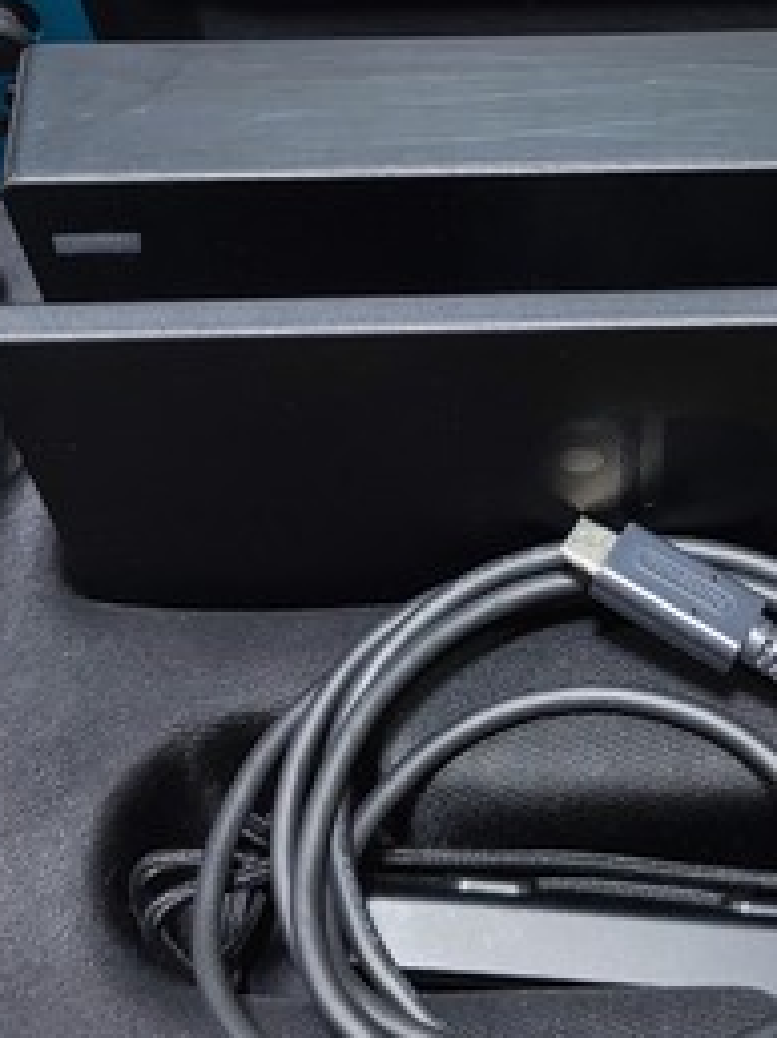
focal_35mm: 67
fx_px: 2009
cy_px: 330
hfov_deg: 21.6
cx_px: 624
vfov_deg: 28.8
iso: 229
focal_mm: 5.59
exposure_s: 1/60
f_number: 1.88
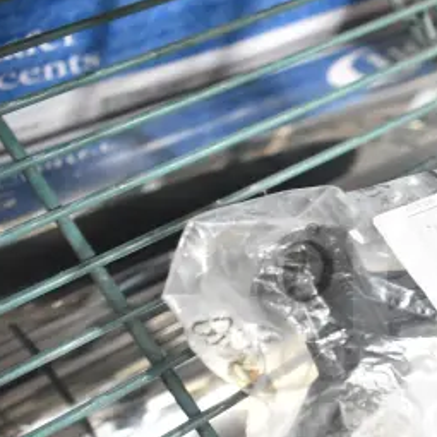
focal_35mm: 67
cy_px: 326
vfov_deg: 25.4
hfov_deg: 23.8
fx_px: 957
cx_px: 499
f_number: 3.8
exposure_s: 1/50
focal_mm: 22
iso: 1600
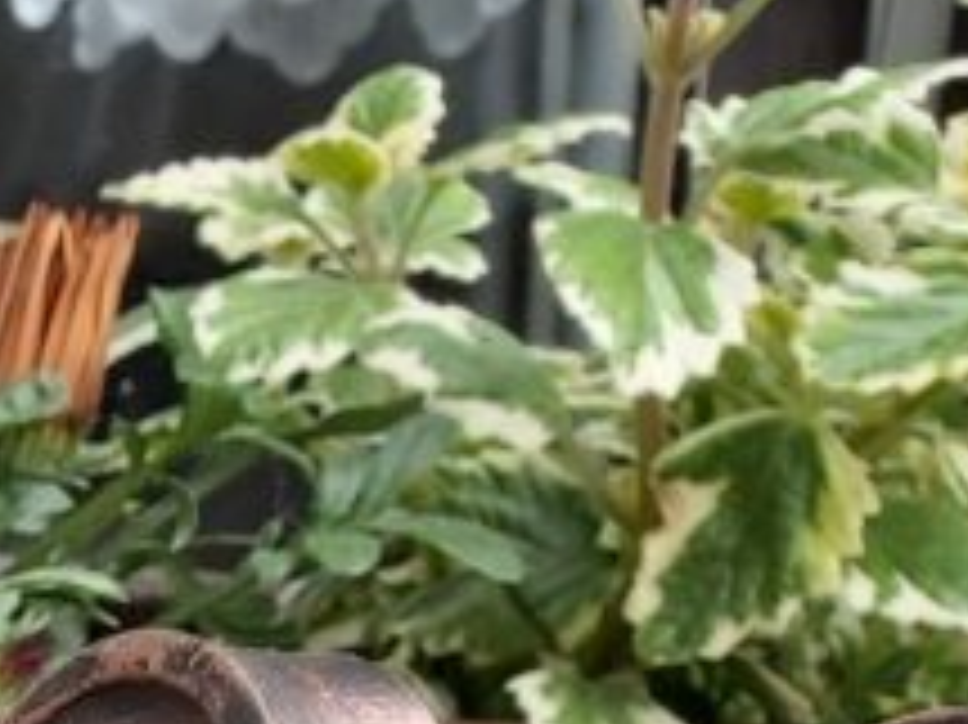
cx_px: -1157
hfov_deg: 13.1
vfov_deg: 10.5
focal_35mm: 124
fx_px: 3466
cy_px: 1677
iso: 64
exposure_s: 1/204
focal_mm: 3.92
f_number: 1.7
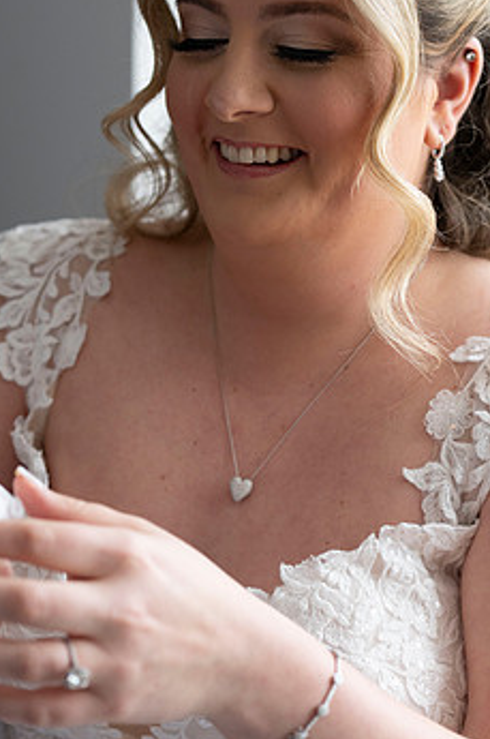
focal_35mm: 111
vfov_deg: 18.4
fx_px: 2273
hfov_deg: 12.3
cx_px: 296
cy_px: 281
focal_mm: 85
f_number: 4
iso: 1600
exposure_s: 1/800
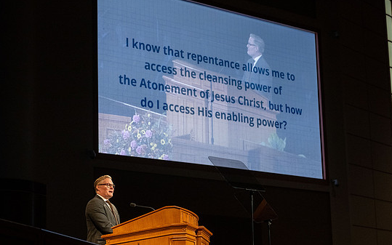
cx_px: 210
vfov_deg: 14.4
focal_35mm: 91
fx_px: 972
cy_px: 125
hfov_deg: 22.8
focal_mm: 83
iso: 3200
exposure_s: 1/200
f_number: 5
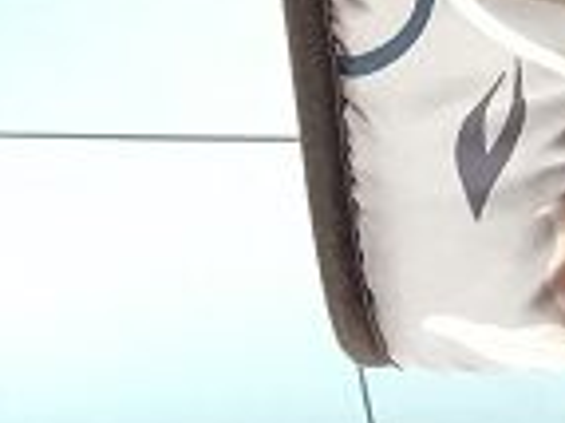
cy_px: -613
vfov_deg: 8.3
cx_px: 1573
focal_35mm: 162
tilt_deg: -68.8
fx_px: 2642
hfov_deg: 9.9
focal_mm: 4.15
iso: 32
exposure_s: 1/33
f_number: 2.2
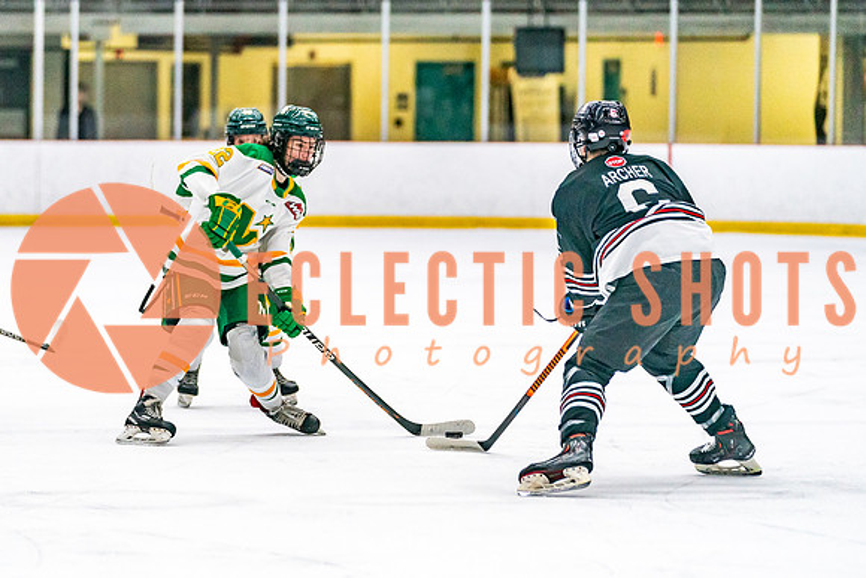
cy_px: 236
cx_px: 310
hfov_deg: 9.8
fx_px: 5070
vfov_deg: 6.5
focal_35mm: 211
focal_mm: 144
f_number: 2.8
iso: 3200
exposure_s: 1/1250
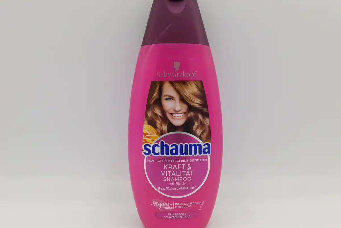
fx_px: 227
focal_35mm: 24
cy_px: 115
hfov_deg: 73.8
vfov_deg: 53.1
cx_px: 170
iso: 125
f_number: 3
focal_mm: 4
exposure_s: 1/200
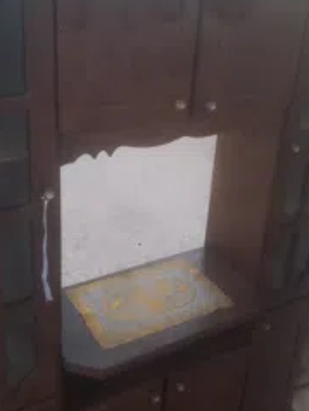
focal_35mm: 42
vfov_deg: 44.7
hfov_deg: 34.4
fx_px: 499
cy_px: 185
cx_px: 159
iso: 800
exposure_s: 1/25
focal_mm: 4.65
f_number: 1.8
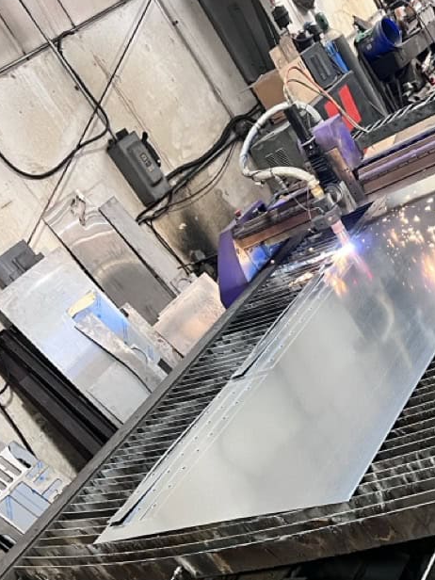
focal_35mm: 54
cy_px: 428
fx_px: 905
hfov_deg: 26.7
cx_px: 319
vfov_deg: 34.8
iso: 400
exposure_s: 1/60
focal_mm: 5.7
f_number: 1.5
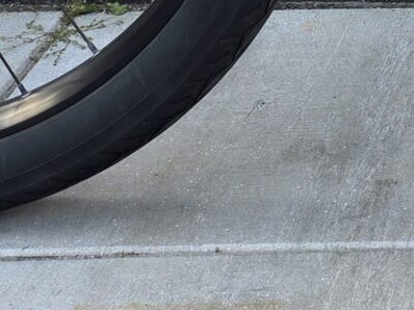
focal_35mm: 148
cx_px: 698
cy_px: -640
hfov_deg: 12.4
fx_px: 1769
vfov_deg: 8.3
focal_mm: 6.25
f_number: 1.7
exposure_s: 1/180
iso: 40
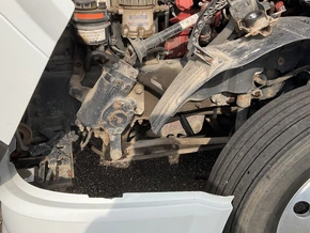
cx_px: 165
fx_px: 359
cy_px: 84
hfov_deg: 46.7
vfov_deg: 35.8
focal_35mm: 40
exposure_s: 1/1534
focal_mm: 3
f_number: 1.8
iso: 25
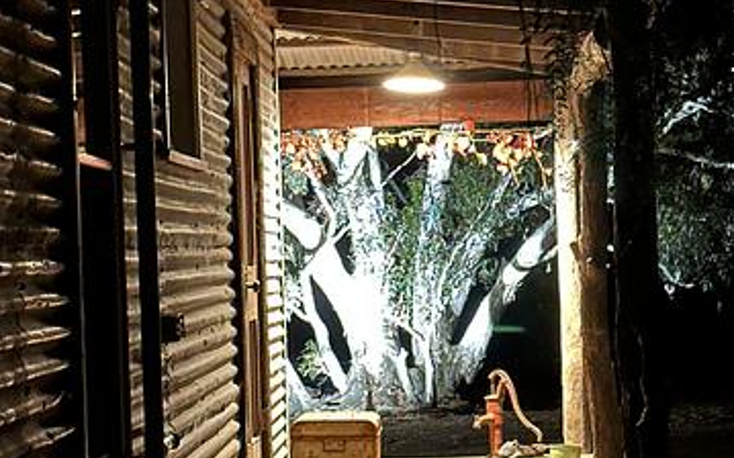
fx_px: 1760
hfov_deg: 23.5
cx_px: 466
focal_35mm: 88
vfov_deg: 14.8
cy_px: 214
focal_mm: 6.86
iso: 500
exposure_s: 1/2
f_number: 1.78
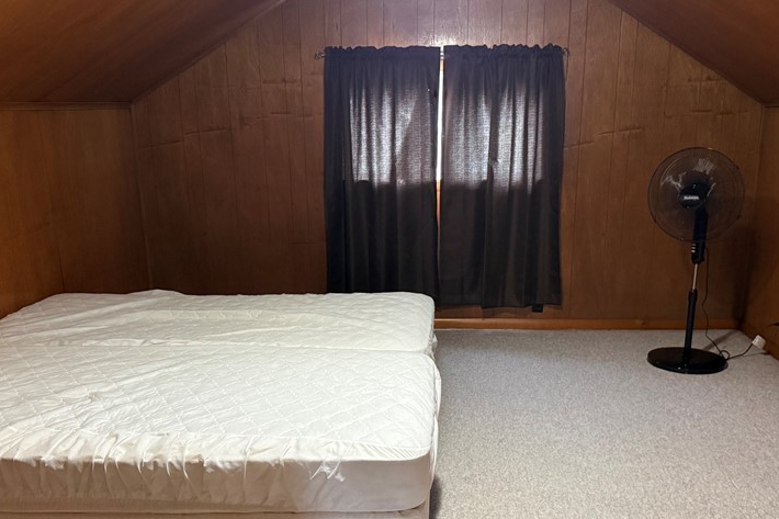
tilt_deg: -16.7
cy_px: 334
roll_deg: +1.0
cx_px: 420
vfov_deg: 36.6
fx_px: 779
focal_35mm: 36
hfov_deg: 53.1
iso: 640
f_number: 1.78
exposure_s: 1/40
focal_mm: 6.76
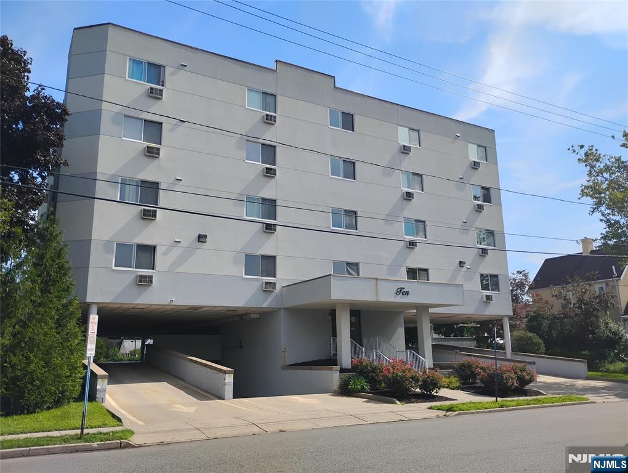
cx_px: 314
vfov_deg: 49.9
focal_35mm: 28
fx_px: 509
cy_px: 236
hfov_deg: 63.4
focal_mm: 4.26
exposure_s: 1/952
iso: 100
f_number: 1.8
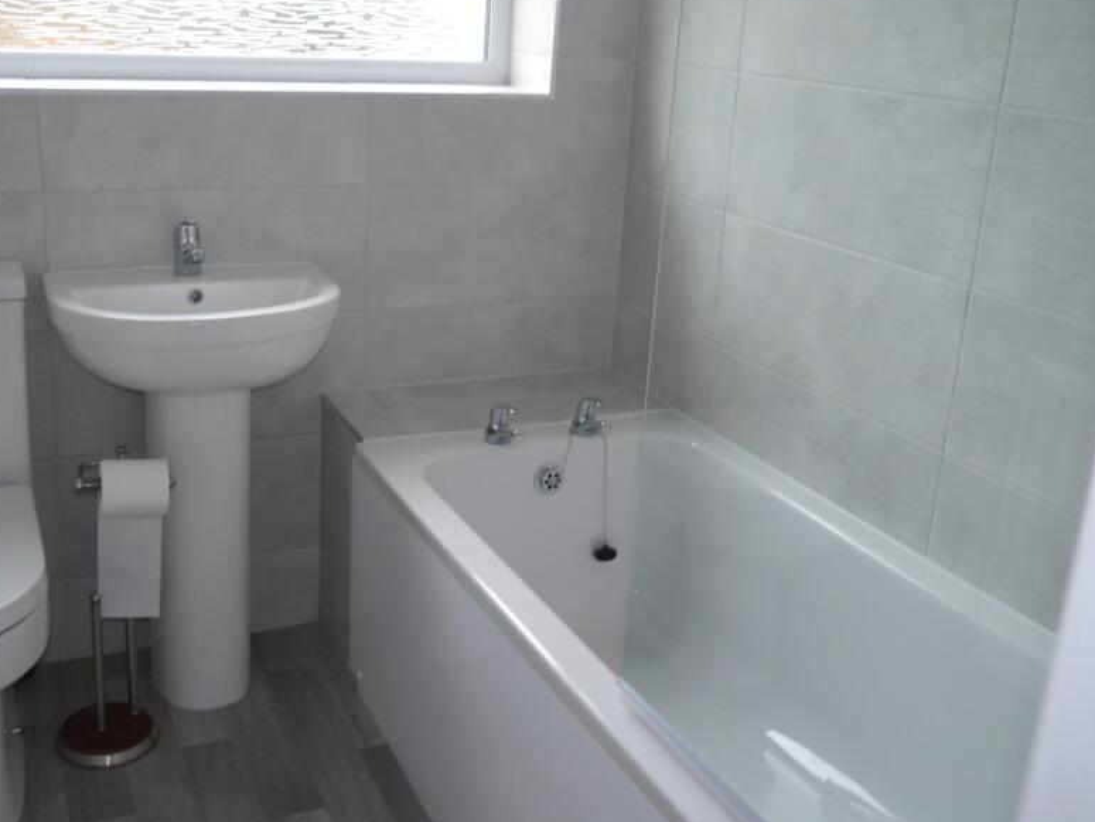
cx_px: 465
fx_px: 1171
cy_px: 364
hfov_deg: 49.9
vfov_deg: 38.6
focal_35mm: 37
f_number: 3.5
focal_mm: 14
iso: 160
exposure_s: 1/40
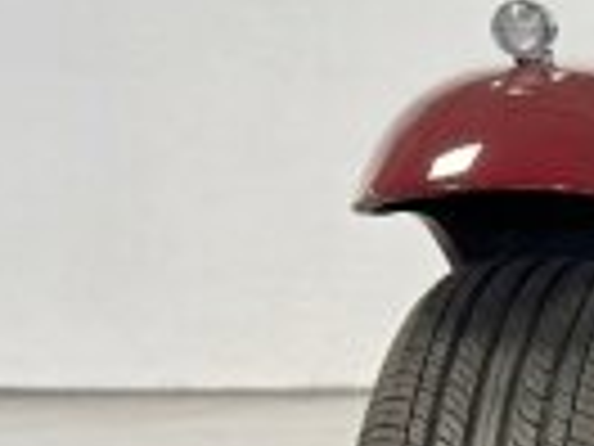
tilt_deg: -8.1
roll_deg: +0.0
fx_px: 3981
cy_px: 518
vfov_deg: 6.4
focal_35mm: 232
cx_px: 1354
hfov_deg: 8.0
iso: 100
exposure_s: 1/50
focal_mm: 6.86
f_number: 1.78
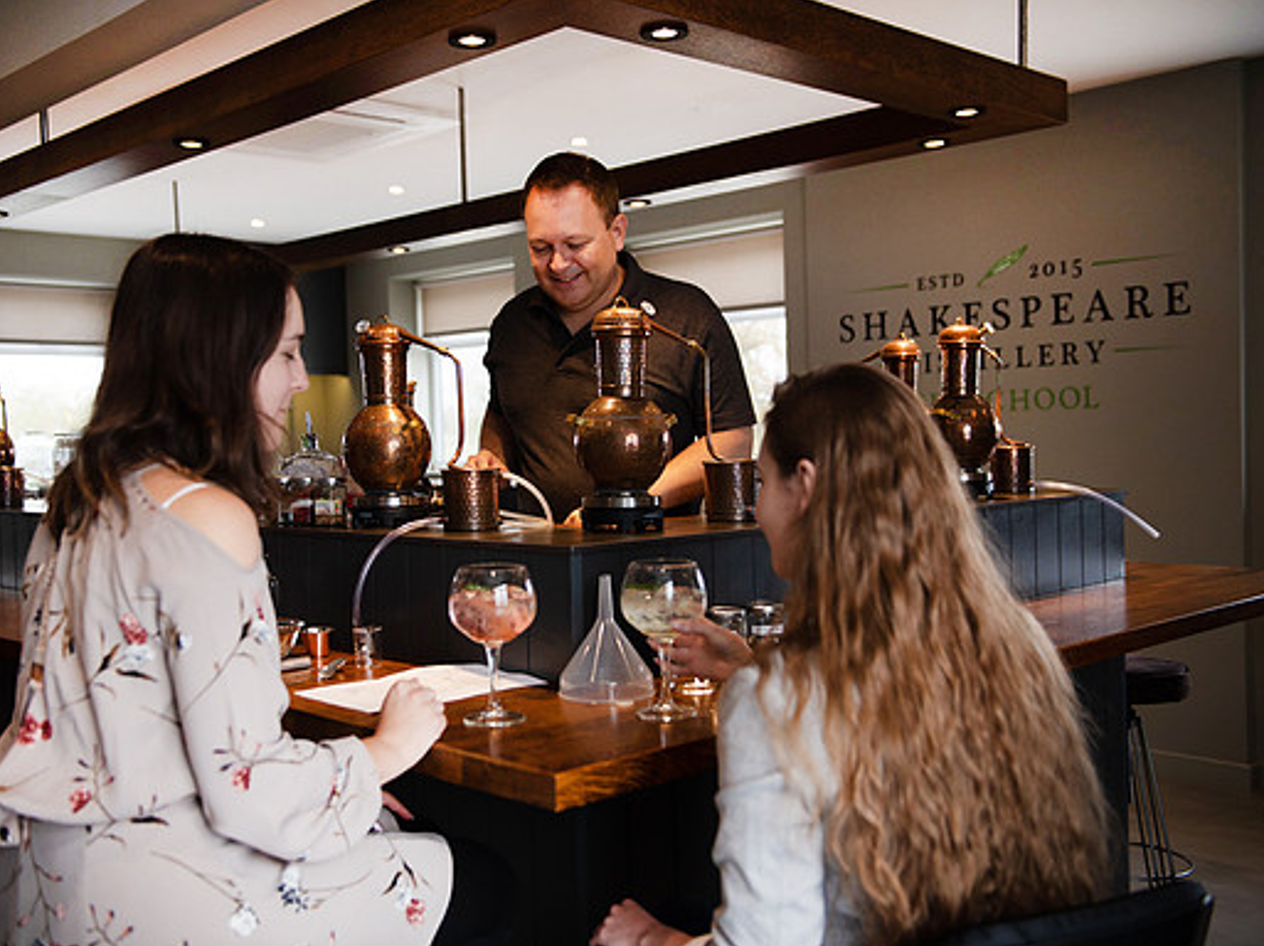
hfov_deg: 50.1
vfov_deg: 38.6
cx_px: 591
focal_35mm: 37
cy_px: 472
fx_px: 1350
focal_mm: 34
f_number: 2.8
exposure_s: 1/250
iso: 400
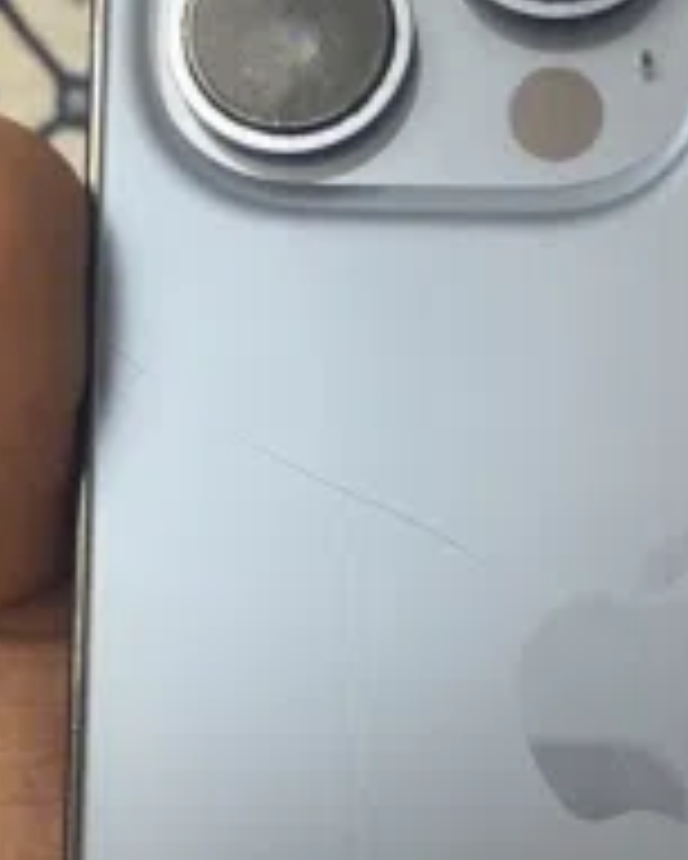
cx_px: 540
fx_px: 1729
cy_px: 763
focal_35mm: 68
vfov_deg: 27.0
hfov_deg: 22.2
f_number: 1.8
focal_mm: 4.25
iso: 250
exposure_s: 1/50
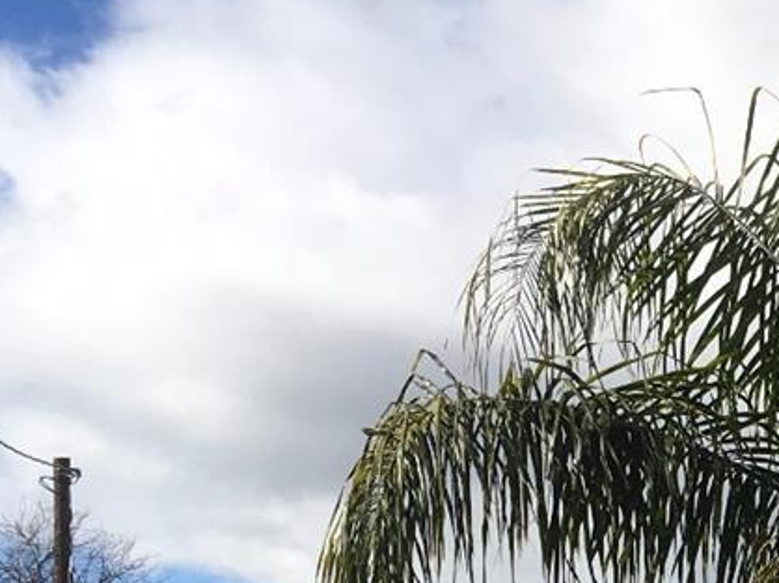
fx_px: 2339
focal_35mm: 104
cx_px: 1161
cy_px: 907
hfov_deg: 17.1
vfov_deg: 13.3
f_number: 2.2
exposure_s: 1/1876
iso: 25
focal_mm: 4.15
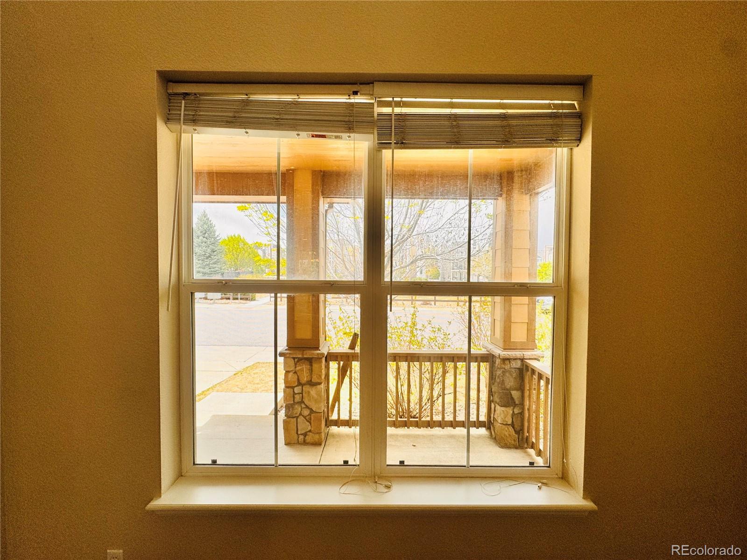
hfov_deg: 102.1
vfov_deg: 85.7
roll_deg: -0.5
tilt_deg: -1.8
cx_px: 374
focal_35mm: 14
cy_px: 280
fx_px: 302
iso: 40
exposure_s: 1/707
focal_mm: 2.22
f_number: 2.2
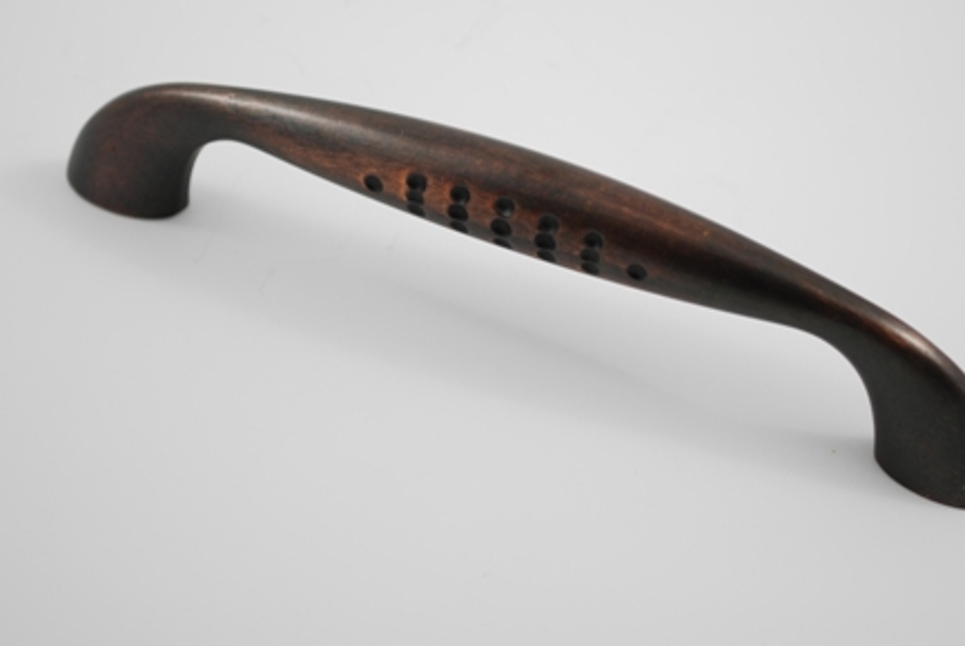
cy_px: 254
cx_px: 557
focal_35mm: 100
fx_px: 2677
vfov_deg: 13.8
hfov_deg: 20.4
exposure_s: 1/20
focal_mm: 45
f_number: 5.3
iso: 100
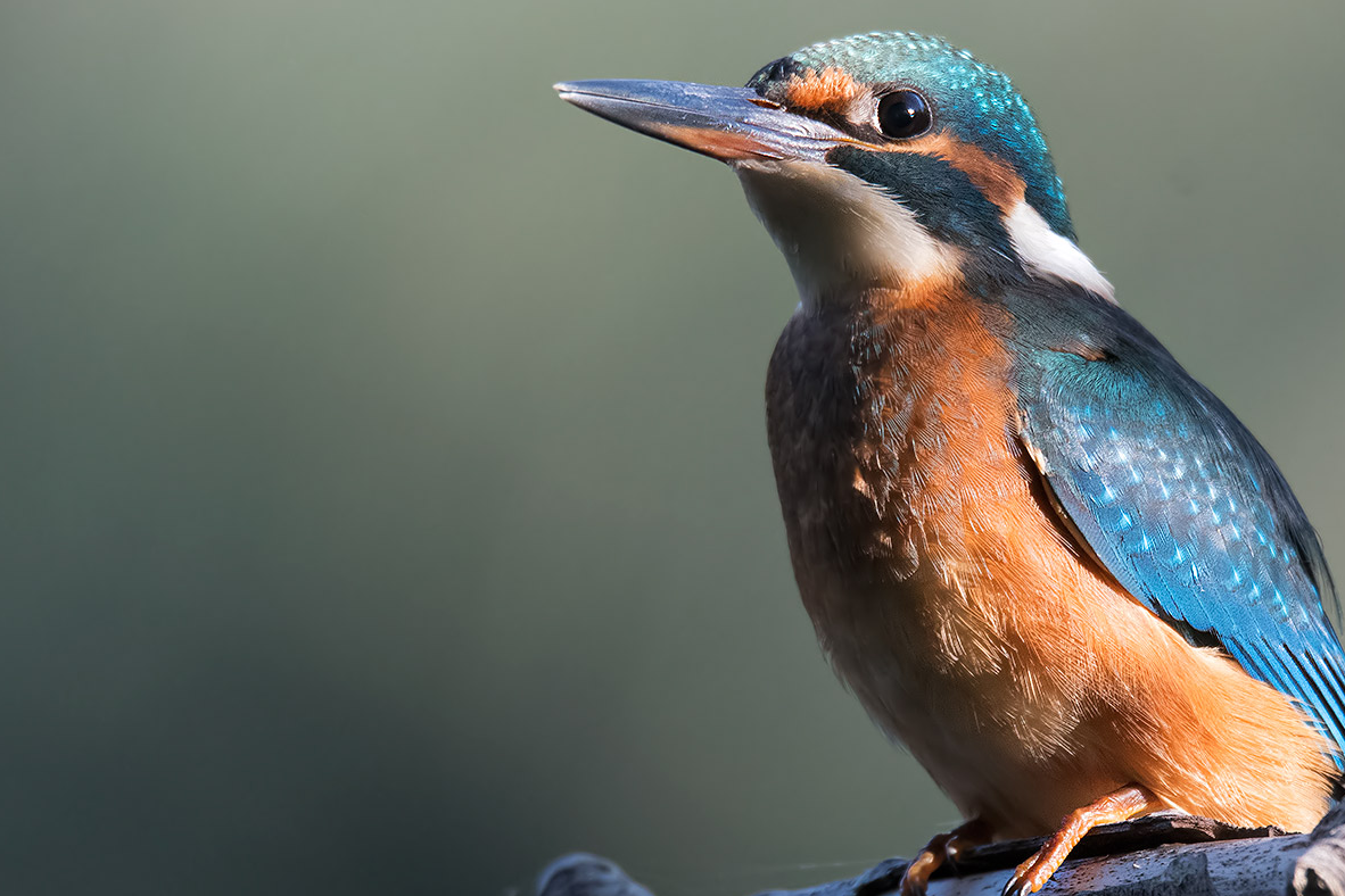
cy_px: 449
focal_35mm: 1508
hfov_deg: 1.4
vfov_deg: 0.9
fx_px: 56336
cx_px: 967
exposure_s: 1/1250
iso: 1600
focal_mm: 600
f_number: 6.3
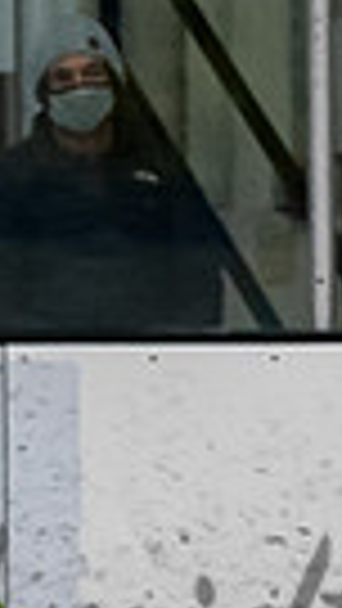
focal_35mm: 1369
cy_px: 654
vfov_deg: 1.6
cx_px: -323
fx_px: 22057
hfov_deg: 0.9
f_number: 3.5
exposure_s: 1/800
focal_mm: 122
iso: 1800
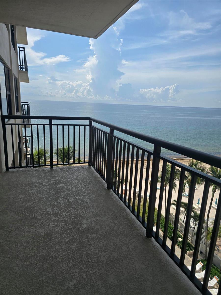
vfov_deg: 73.9
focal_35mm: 23
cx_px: 110
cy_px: 148
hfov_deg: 58.9
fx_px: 196
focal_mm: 6.3
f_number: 1.7
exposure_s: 1/1108
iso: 12
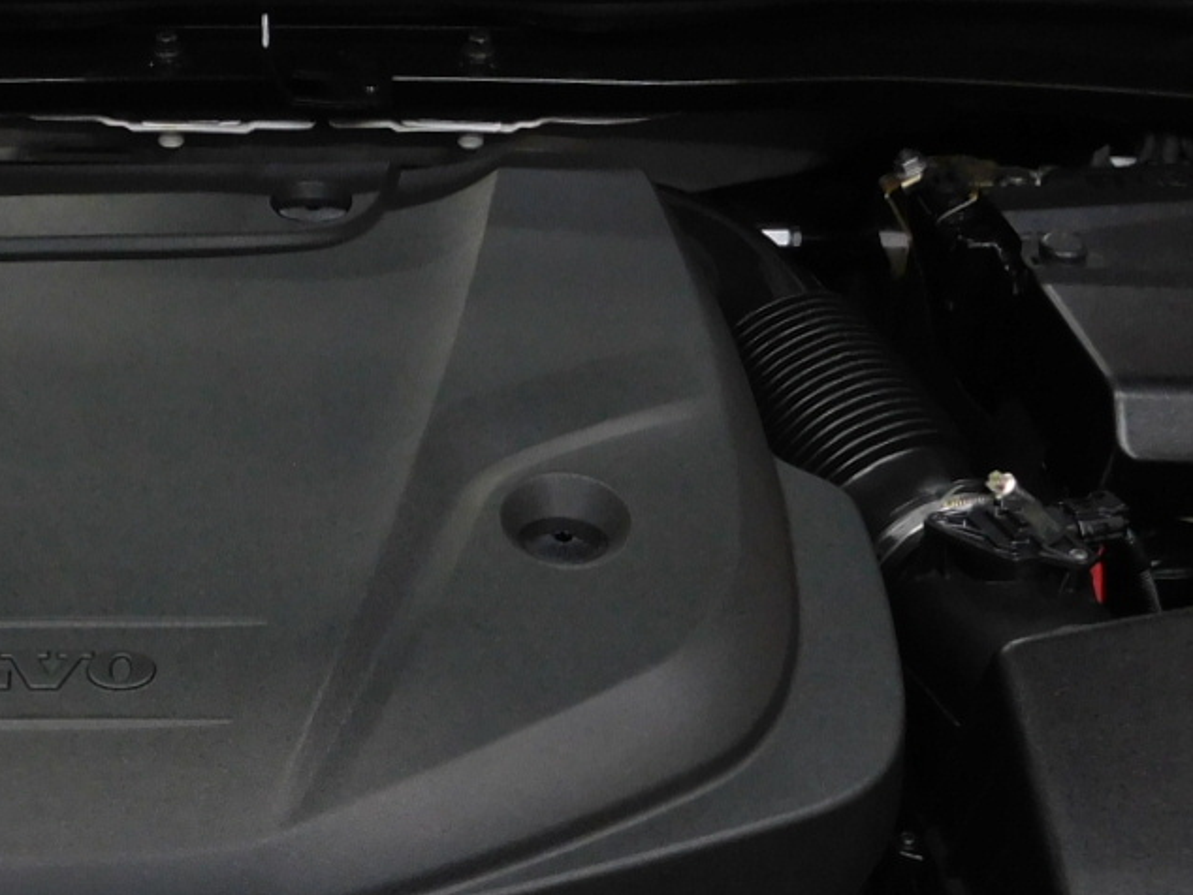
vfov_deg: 24.3
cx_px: 260
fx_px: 2000
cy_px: 850
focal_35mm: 58
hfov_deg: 32.4
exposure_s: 1/30
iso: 280
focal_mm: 4
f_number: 3
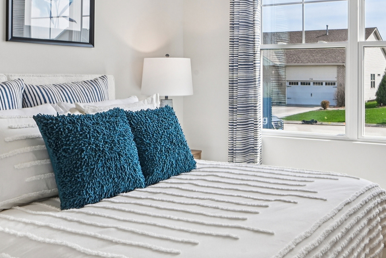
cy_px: 99
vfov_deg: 32.5
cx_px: 294
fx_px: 440
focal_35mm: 41
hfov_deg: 45.6
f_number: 13
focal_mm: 17
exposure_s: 1/125
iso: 400
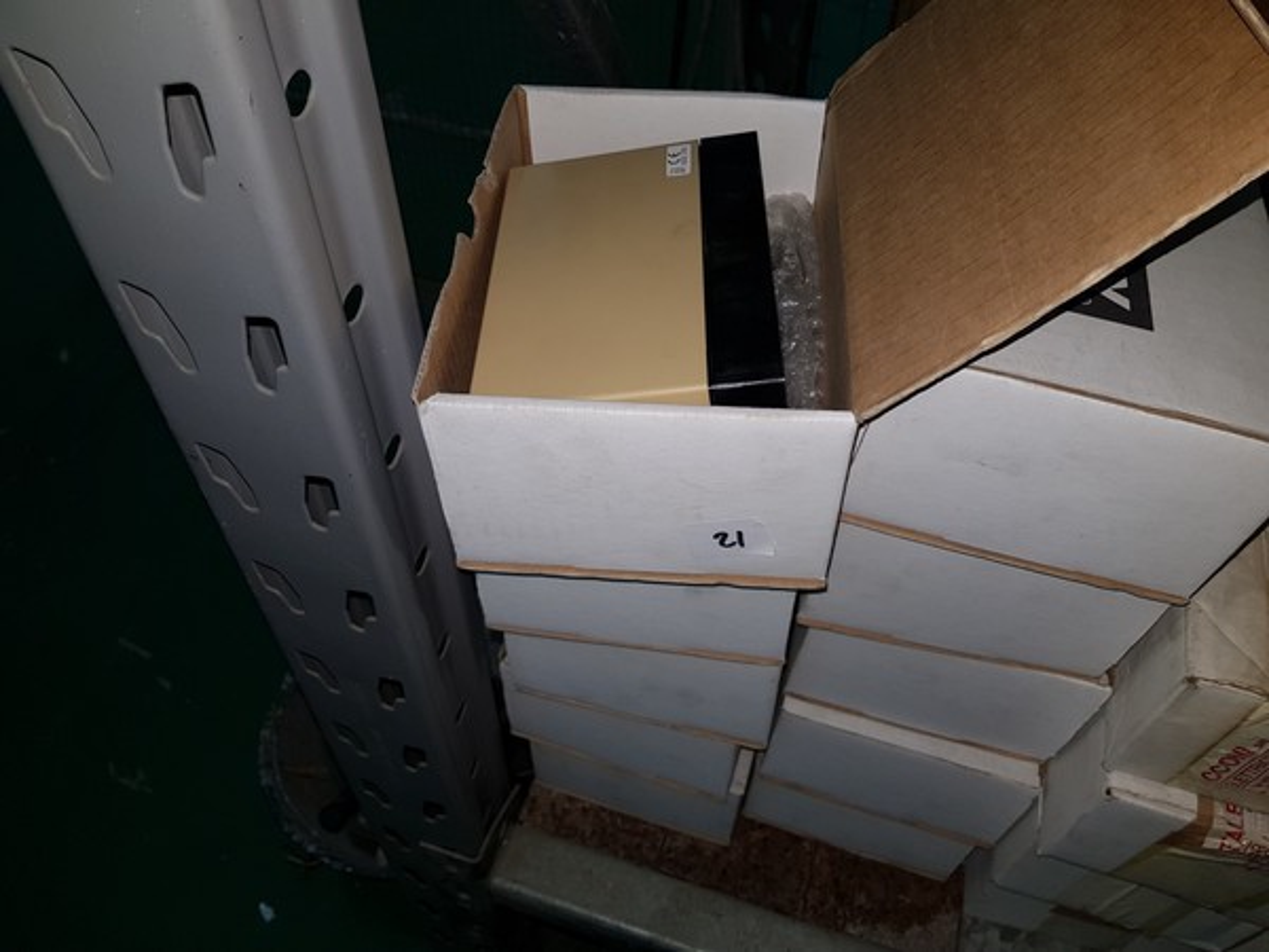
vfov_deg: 53.1
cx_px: 634
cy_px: 476
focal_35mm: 26
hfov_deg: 67.3
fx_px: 953
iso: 50
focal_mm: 4.2
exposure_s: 1/100
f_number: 1.7
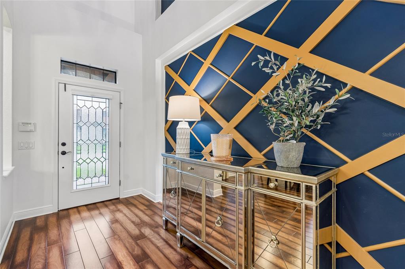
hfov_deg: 100.4
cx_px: 202
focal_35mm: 15
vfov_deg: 77.3
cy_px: 134
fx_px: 169
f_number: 7.1
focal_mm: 10
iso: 100
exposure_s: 1.6
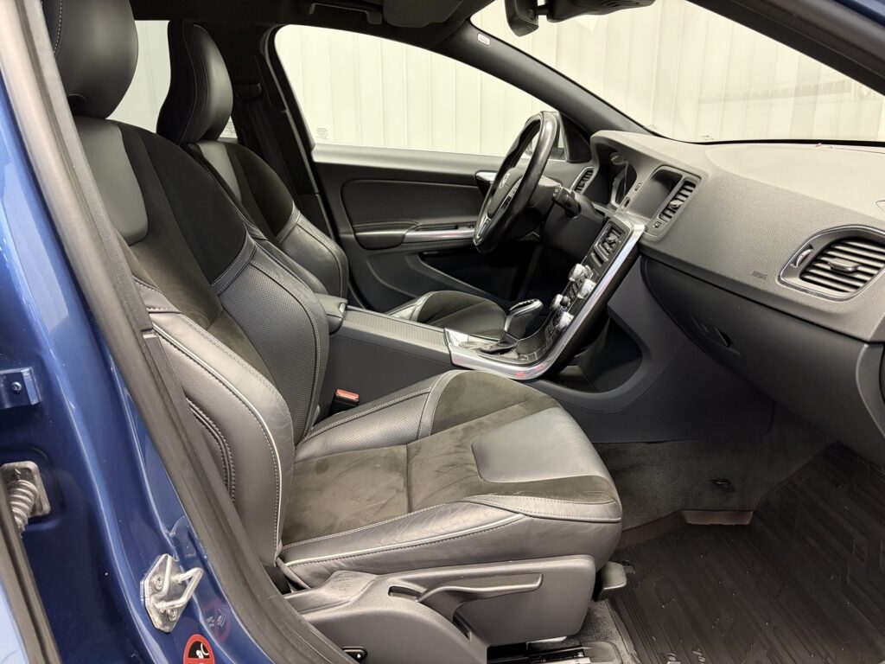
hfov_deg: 67.3
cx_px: 442
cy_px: 332
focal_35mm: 26
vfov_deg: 53.1
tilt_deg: -17.8
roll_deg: +0.9
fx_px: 665
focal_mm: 5.96
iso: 500
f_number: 1.6
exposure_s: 1/50
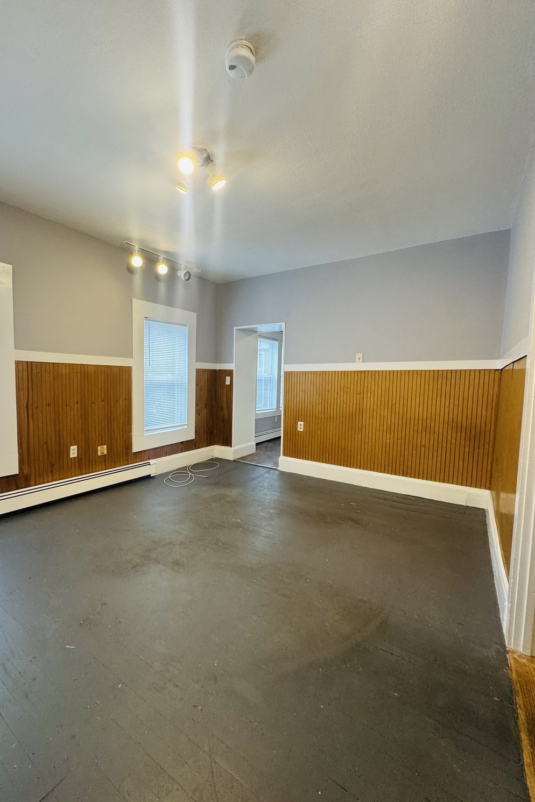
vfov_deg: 100.4
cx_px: 229
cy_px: 407
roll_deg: -0.2
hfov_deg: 76.9
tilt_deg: -4.9
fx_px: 334
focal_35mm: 15
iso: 160
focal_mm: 2.22
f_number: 2.2
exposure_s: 1/60
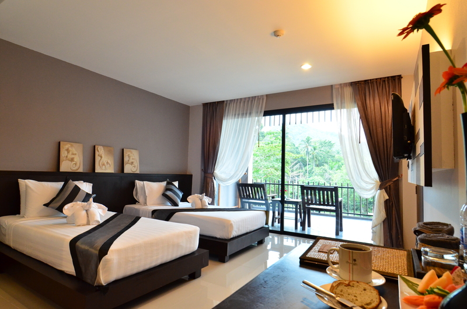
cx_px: 234
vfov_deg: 63.0
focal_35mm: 20
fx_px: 252
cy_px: 154
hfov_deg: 85.5
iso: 1250
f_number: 8
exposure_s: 1/20
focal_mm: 13
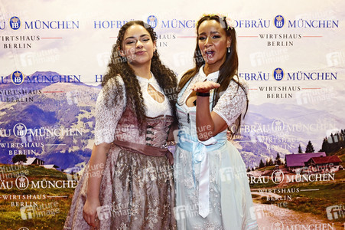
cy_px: 115
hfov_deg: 43.6
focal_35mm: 45
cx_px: 172
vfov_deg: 29.8
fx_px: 431
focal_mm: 45
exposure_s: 1/200
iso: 1000
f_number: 5.6
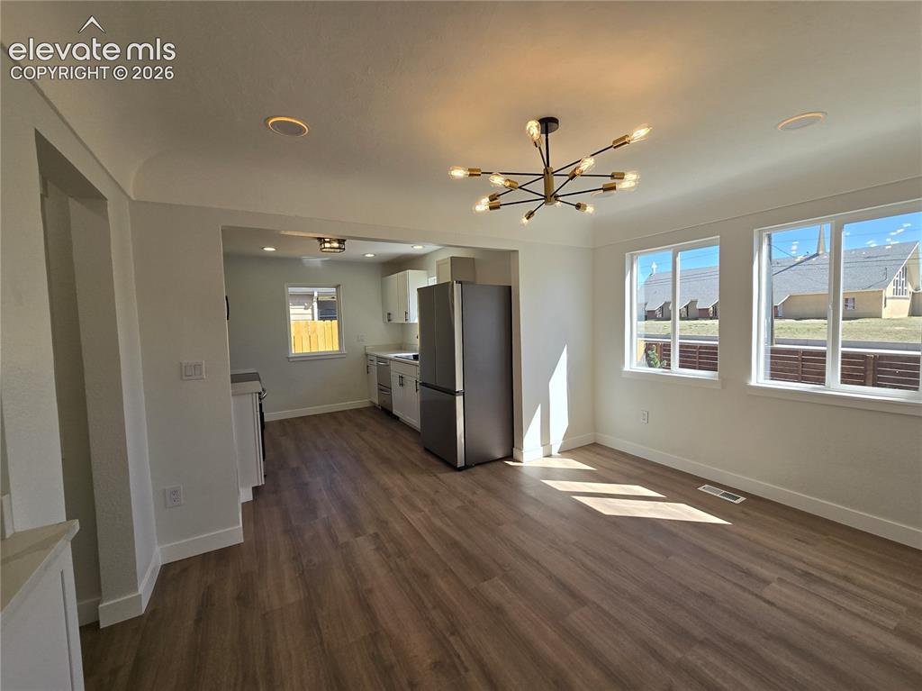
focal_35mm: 13
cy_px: 346
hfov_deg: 106.2
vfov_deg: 89.9
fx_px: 346
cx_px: 461
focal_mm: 2.2
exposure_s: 1/633
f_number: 2.2
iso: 50
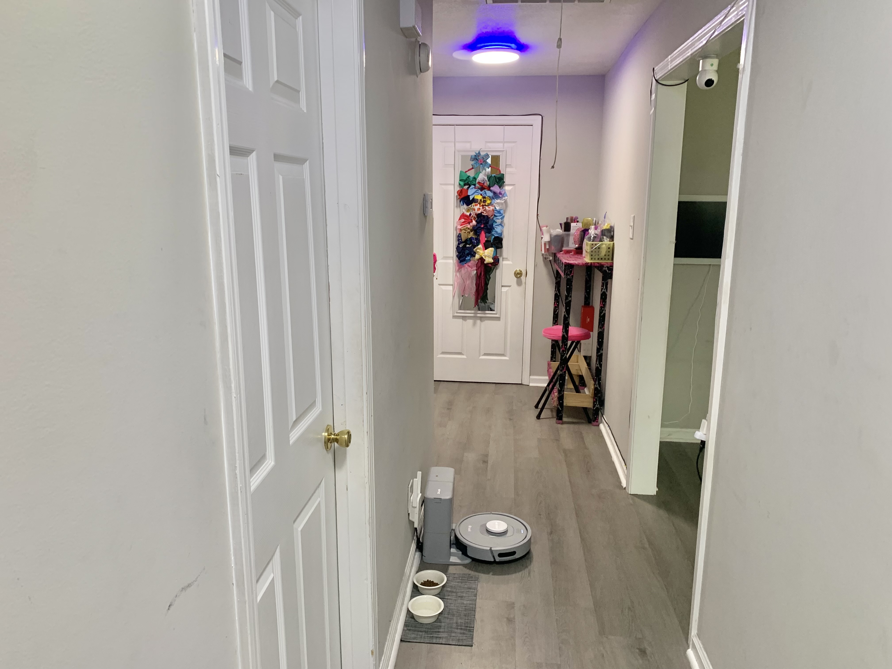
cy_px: 334
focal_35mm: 26
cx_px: 446
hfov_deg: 67.3
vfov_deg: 53.1
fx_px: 670
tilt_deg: -13.2
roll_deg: -0.9
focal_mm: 4.25
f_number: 1.8
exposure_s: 1/50
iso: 80
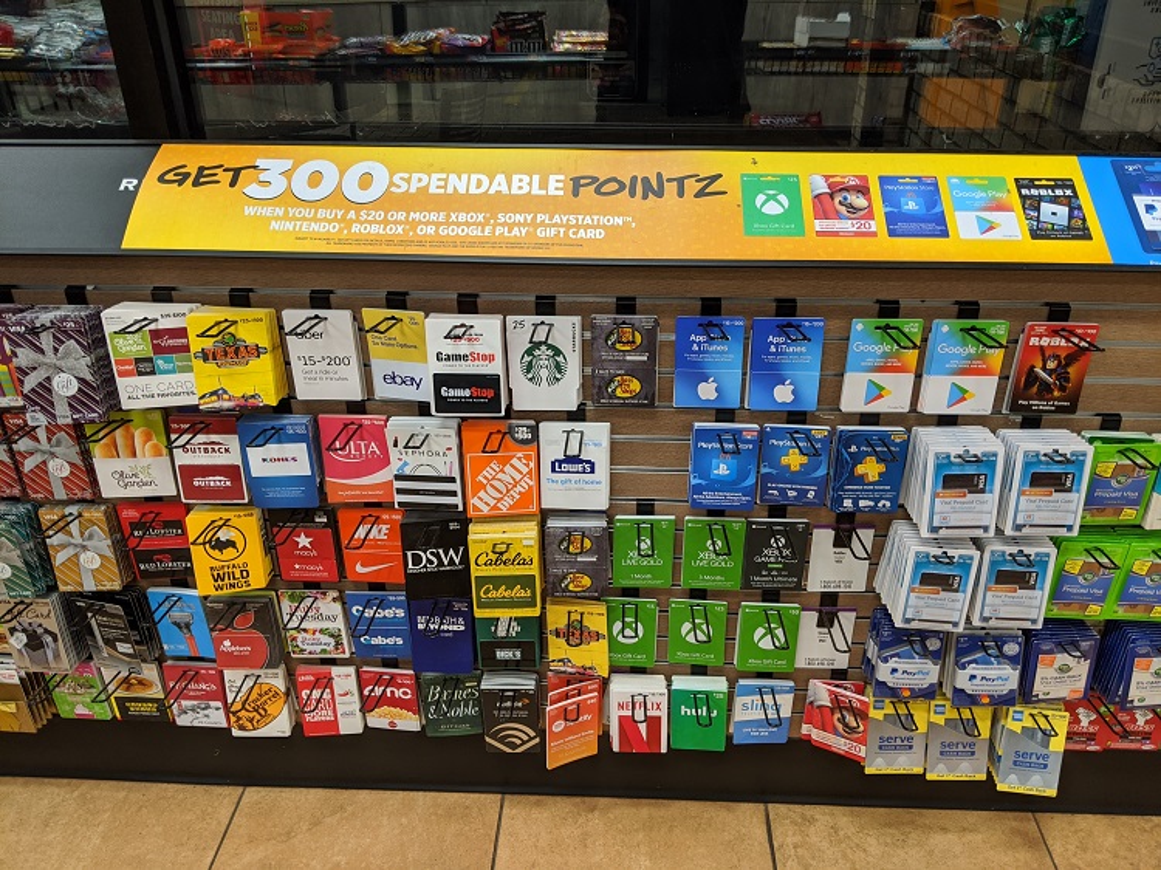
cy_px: 435
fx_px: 905
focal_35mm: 27
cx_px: 580
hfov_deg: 65.3
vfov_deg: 51.3
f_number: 1.8
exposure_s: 1/40
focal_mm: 4.44
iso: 72
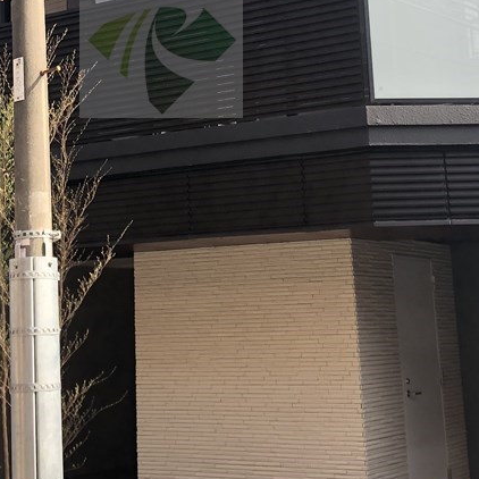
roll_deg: +0.5
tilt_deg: +16.9
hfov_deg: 23.0
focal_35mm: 75
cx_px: 161
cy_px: 41
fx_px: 1174
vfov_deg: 22.5
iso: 20
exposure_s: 1/357
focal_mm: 4
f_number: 1.8
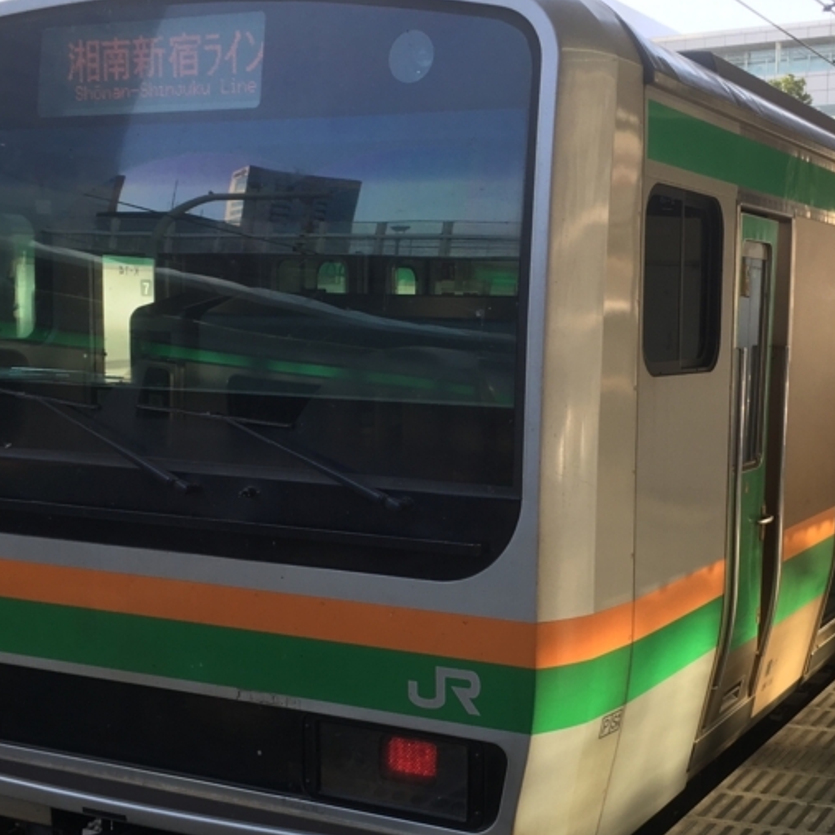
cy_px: 521
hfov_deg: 32.7
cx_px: 501
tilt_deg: -9.4
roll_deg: +0.7
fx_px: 1419
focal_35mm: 52
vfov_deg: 32.6
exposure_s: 1/246
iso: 25
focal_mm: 4.15
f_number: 2.2
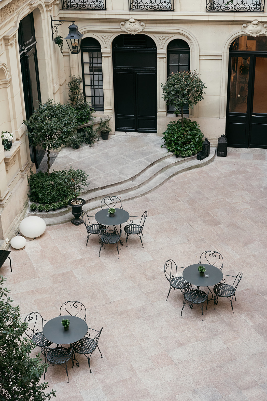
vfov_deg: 33.8
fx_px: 660
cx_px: 132
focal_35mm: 59
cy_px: 200
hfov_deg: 22.9
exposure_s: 1/320
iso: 1600
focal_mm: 58.3
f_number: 4.5
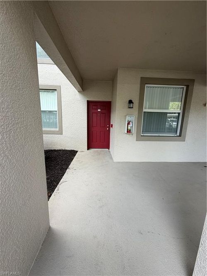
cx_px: 104
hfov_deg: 85.7
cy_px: 138
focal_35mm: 14
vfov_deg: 102.1
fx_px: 112
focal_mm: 2.22
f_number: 2.2
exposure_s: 1/121
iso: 50
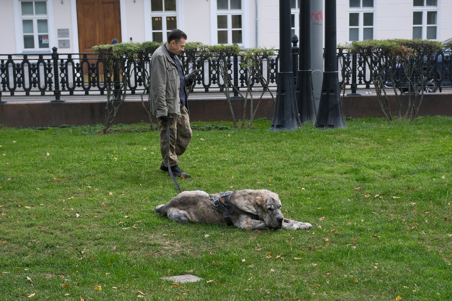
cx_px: 226
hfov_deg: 47.4
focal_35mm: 41
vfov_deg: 32.6
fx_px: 515
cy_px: 150
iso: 640
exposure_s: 1/600
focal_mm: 27
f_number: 4
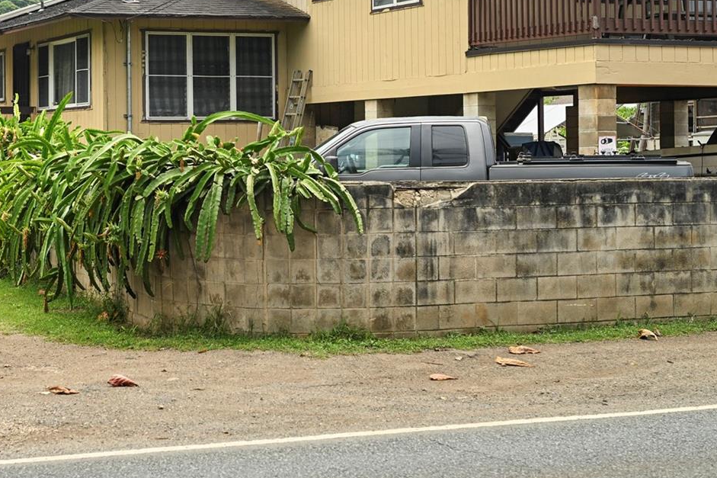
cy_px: 127
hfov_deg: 23.7
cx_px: 199
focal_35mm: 85
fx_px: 1693
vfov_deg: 16.0
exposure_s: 1/1600
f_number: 4
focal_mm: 50
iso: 800
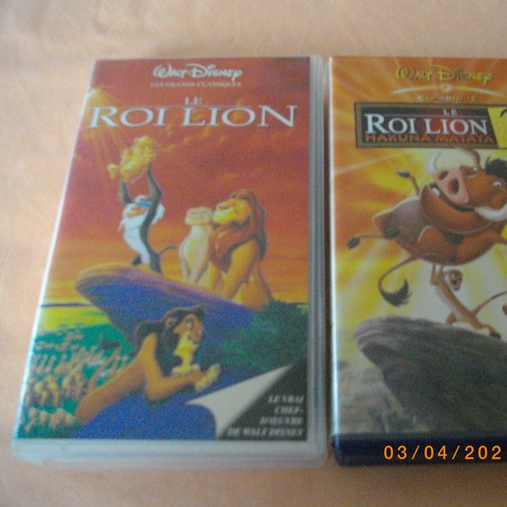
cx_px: 324
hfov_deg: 43.4
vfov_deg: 43.9
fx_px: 630
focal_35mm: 38
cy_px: 252
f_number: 2.9
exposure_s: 1/30
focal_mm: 5.7
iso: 800
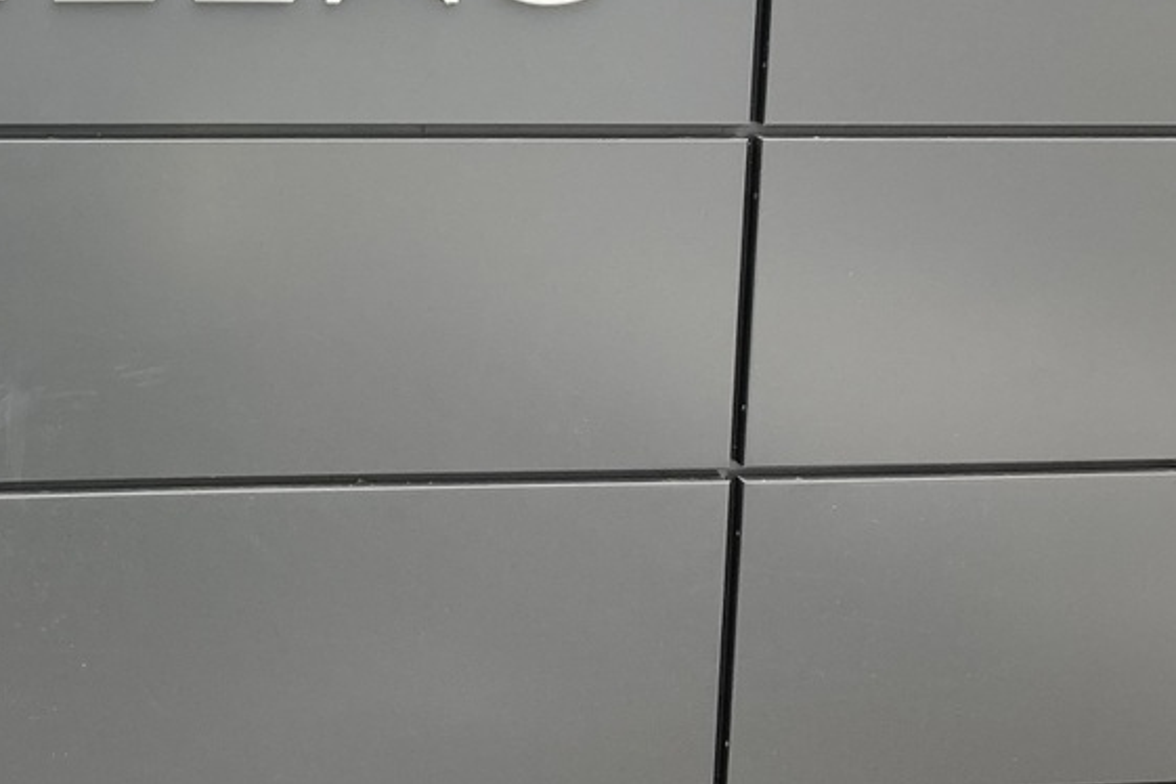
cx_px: 126
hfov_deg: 23.8
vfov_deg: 16.2
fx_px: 2711
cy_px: 82
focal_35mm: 83
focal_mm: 3.99
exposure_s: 1/120
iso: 32
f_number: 1.8
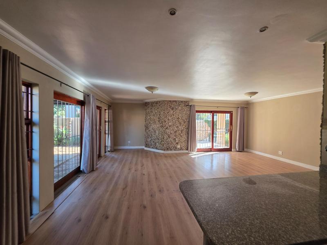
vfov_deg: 89.9
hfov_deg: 106.2
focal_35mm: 13
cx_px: 164
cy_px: 122
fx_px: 123
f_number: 1.9
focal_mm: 2.2
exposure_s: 1/100
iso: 125
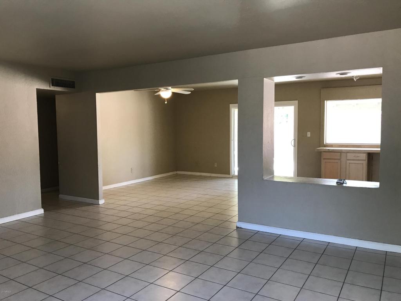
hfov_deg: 63.4
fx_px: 324
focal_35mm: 28
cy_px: 150
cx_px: 200
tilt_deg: -2.8
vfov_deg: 49.7
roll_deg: +0.5
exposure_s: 1/30
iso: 40
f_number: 1.8
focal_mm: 3.99
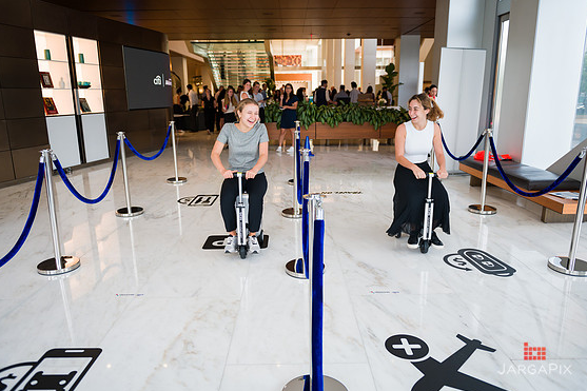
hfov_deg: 71.5
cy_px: 194
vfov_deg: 51.3
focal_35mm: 25
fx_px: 407
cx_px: 293
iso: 320
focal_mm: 24
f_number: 3.2
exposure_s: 1/400
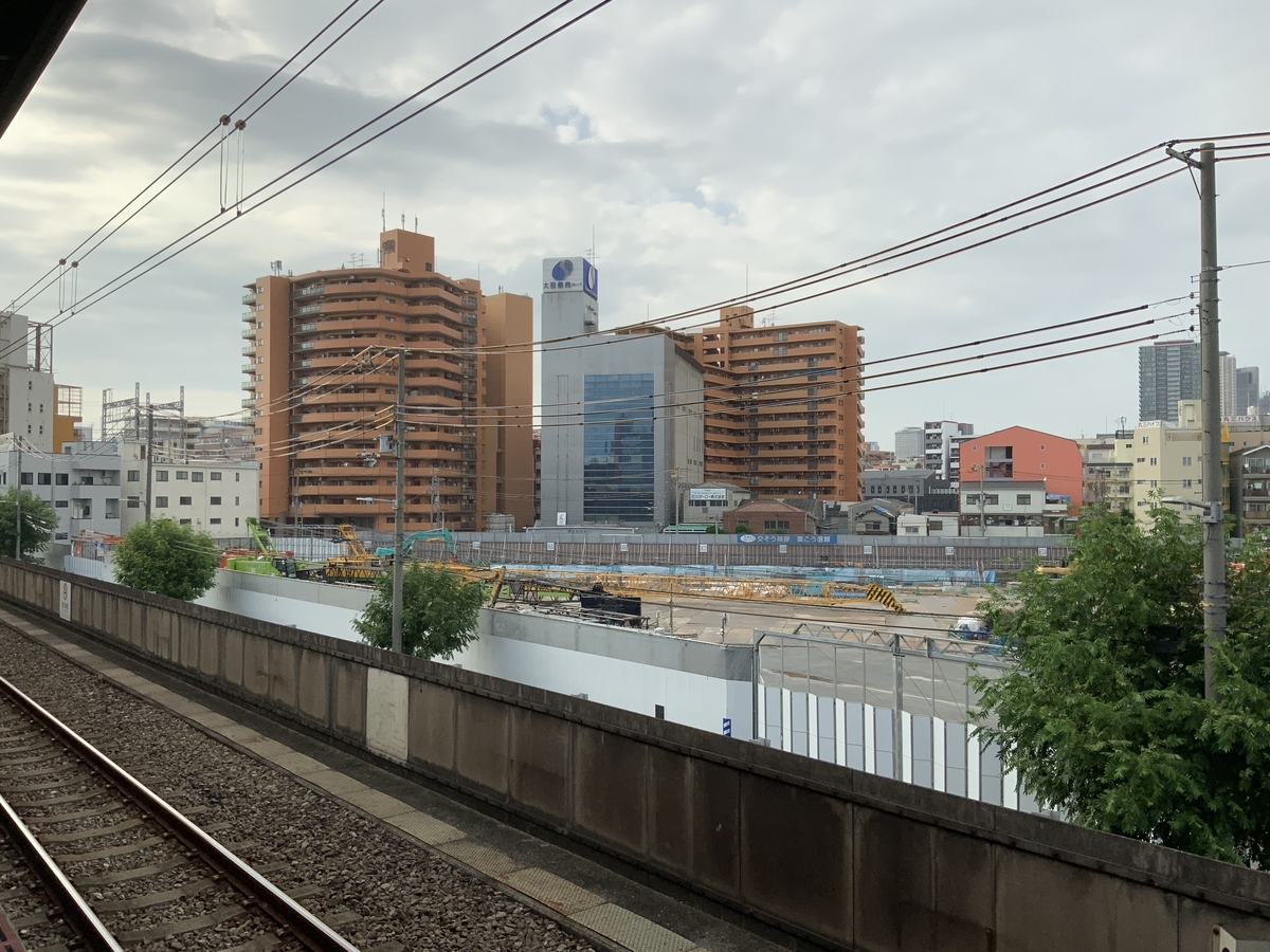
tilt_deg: +3.5
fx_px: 1064
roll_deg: -0.9
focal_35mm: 29
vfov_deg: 48.2
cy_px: 476
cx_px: 635
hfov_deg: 61.7
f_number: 1.8
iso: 16
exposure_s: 1/2141
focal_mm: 3
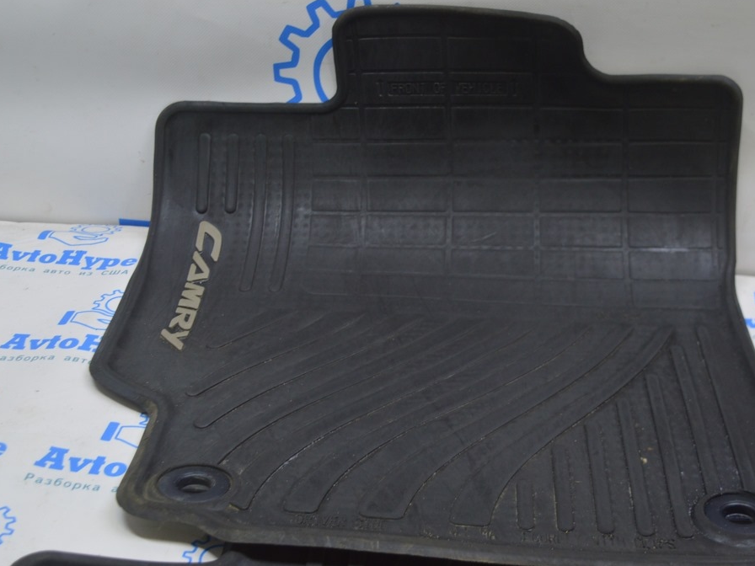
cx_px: 427
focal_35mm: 56
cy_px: 282
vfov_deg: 26.1
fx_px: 1221
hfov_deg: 34.3
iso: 400
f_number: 5.6
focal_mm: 34
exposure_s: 1/20
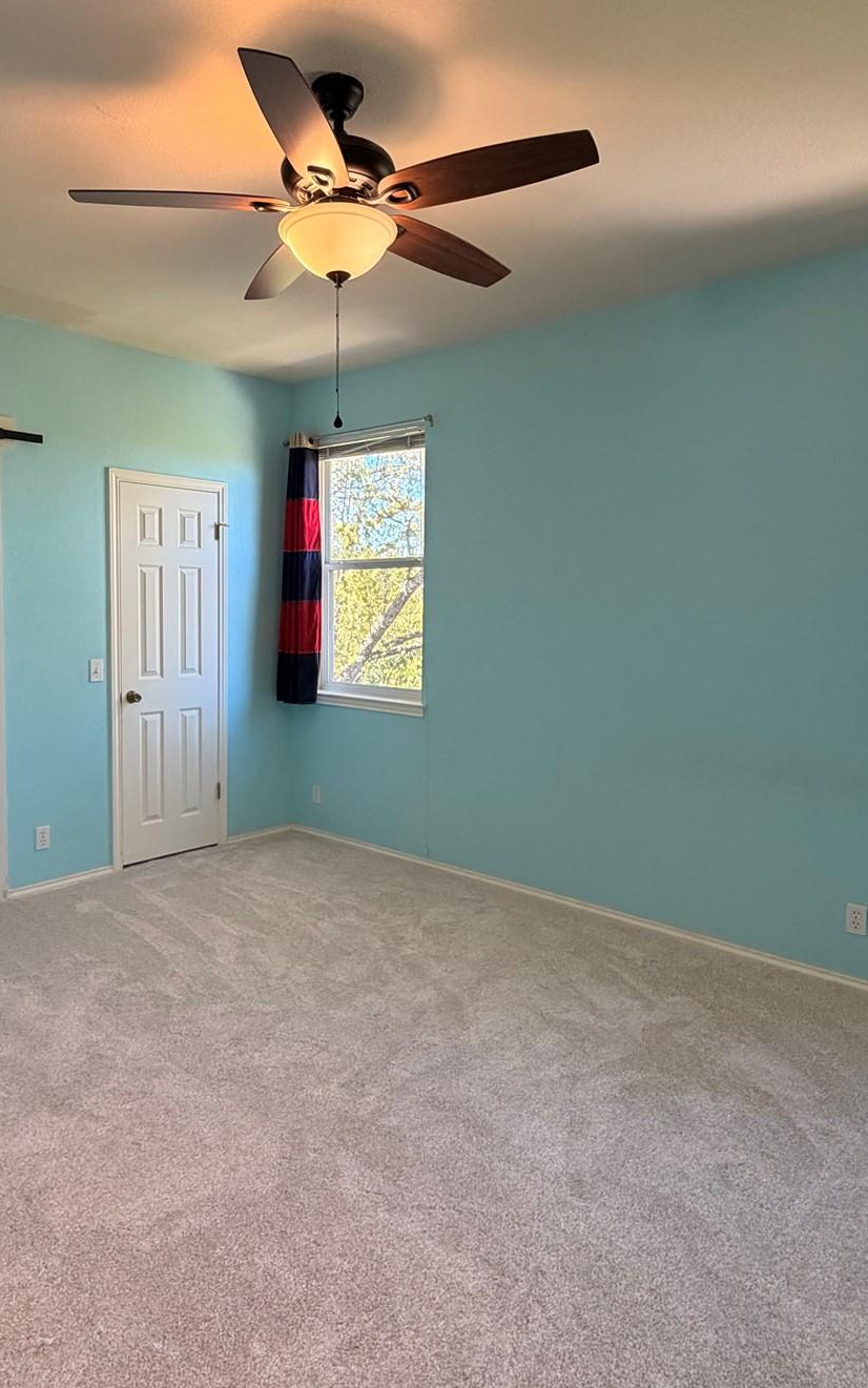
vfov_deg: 77.1
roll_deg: +0.1
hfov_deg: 52.9
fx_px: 870
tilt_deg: -3.3
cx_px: 388
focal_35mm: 23
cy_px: 658
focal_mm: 2.22
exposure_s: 1/120
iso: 200
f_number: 2.2
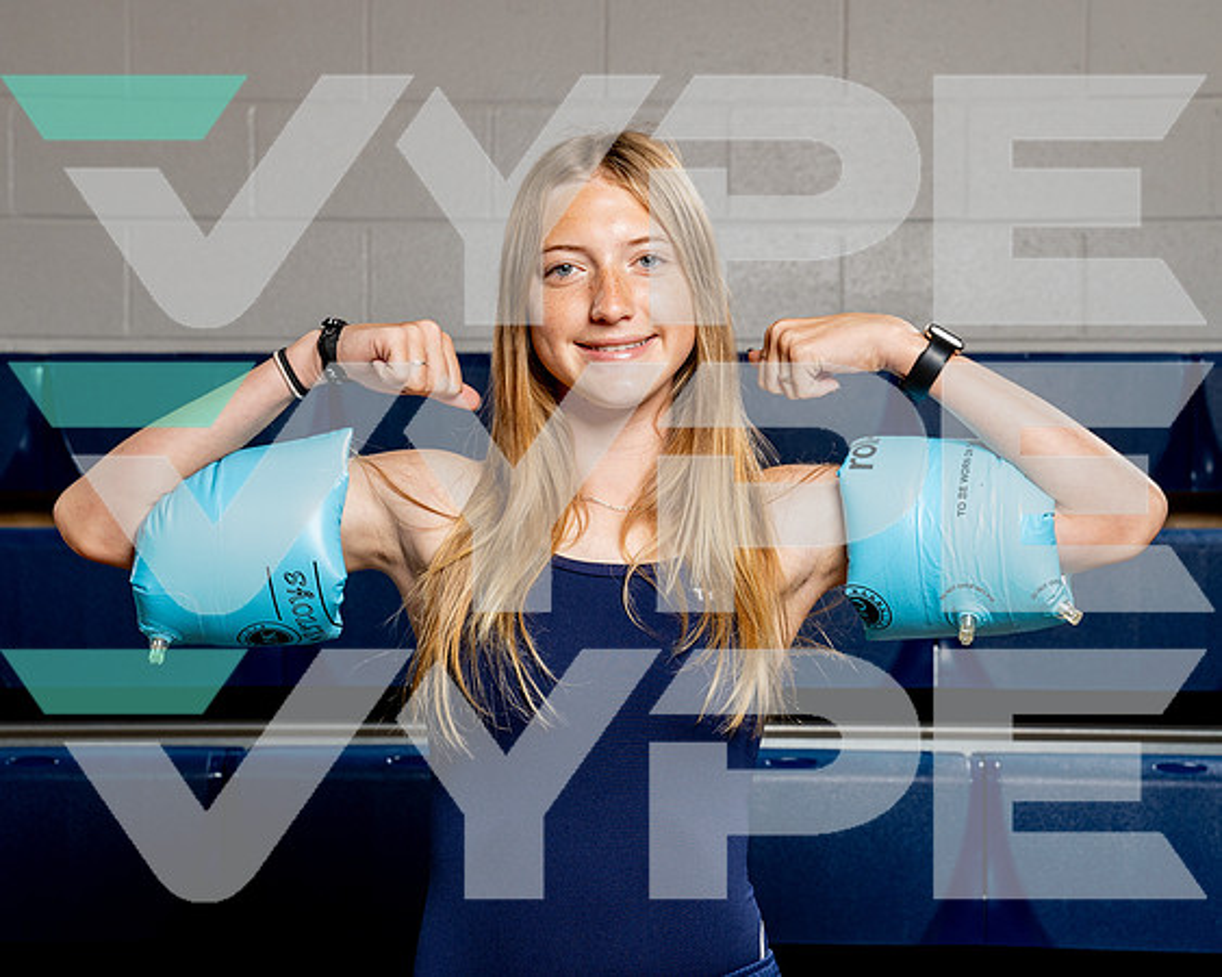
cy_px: 497
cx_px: 573
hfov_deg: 21.0
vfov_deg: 16.9
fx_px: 3290
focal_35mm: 91
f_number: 8
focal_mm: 69
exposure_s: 1/250
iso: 320
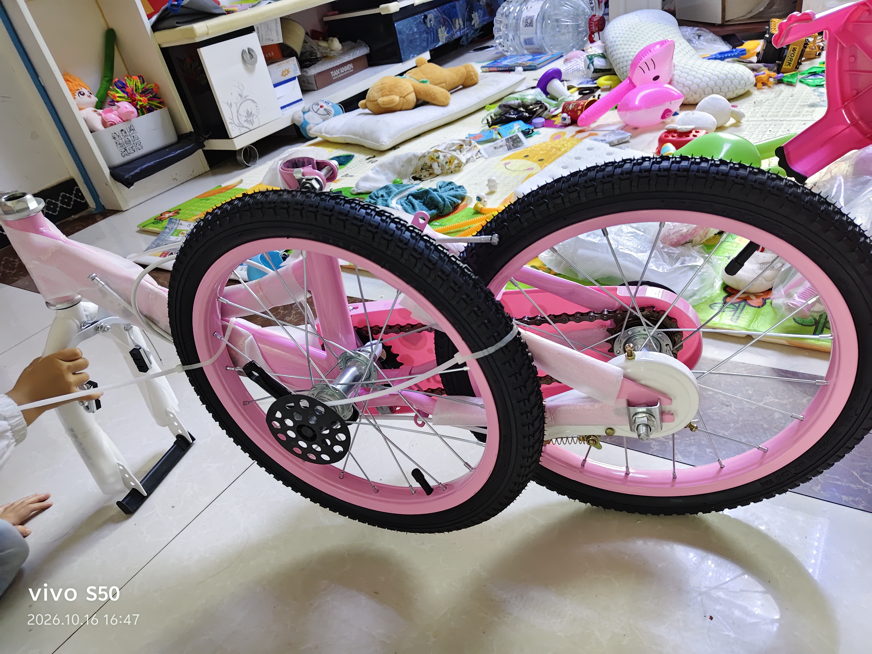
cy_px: 327
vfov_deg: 58.9
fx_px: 579
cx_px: 436
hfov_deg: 73.9
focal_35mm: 23
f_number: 1.88
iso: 1517
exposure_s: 1/50
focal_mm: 5.56
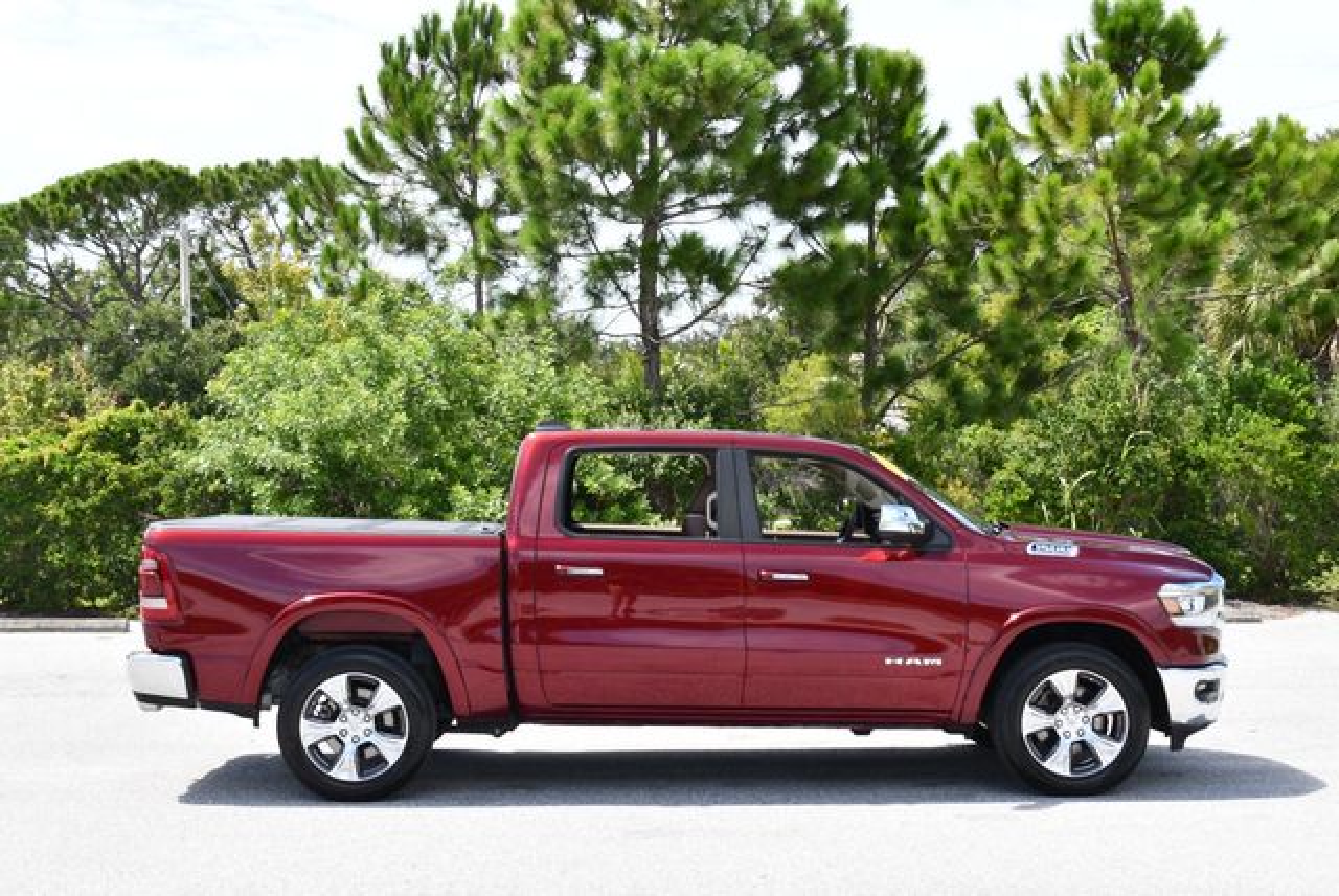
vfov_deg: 26.0
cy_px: 448
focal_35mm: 52
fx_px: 1936
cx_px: 670
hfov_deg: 38.2
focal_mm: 26
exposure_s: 1/250
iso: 200
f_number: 7.1
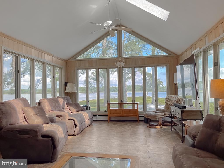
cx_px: 112
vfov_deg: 54.9
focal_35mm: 25
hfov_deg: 69.4
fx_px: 162
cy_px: 84
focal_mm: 5.1
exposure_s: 1/460
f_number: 1.6
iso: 32
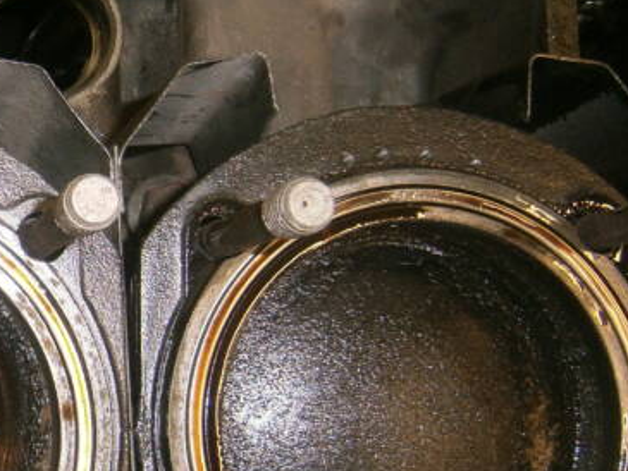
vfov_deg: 20.1
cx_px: -163
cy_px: 311
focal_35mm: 73
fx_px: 1325
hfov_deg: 23.8
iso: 125
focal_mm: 4.7
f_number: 2.8
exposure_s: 1/30
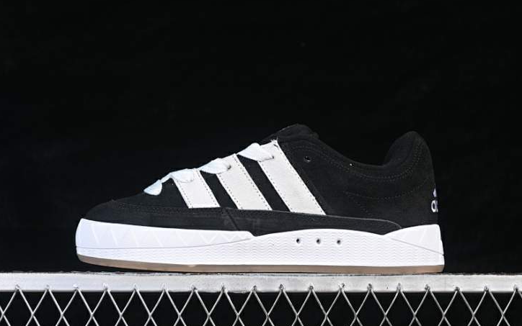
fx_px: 1096
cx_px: 260
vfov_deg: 17.0
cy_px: 164
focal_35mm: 77
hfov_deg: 26.8
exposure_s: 1/60
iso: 160
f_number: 6.3
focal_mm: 50
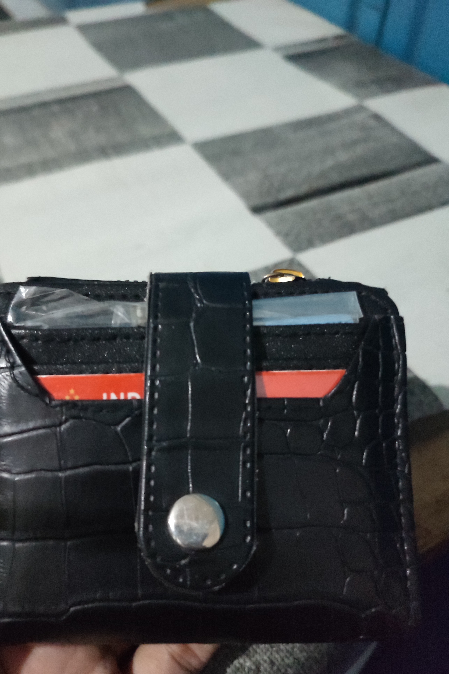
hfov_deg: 47.8
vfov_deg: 67.4
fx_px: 505
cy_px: 349
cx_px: 190
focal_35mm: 27
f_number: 1.9
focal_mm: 6.04
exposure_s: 1/14
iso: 9585
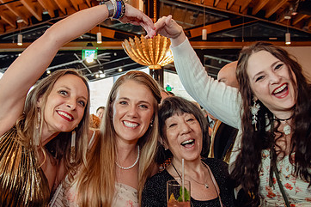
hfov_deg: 46.2
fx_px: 363
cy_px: 132
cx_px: 126
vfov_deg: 31.7
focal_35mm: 42
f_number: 4
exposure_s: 1/60
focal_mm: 24
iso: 5600
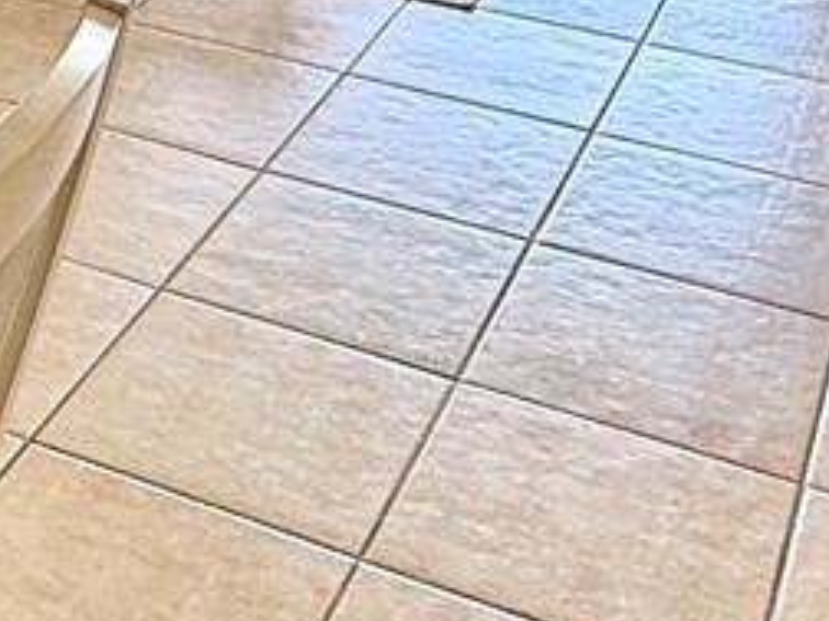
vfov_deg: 15.2
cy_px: -355
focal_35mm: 89
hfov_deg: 20.6
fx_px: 2131
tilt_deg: -12.8
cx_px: -164
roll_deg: -0.5
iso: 50
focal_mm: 2.22
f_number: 2.2
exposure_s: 1/120
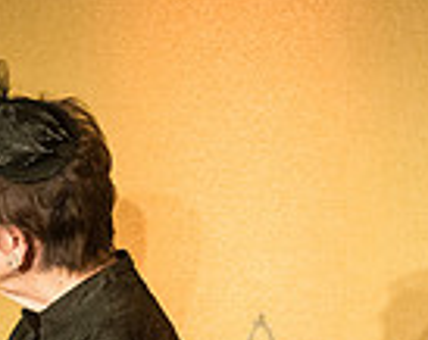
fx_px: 4032
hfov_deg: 6.0
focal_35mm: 319
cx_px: -347
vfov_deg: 4.8
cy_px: 367
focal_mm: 80
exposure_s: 1/200
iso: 6400
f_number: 3.5
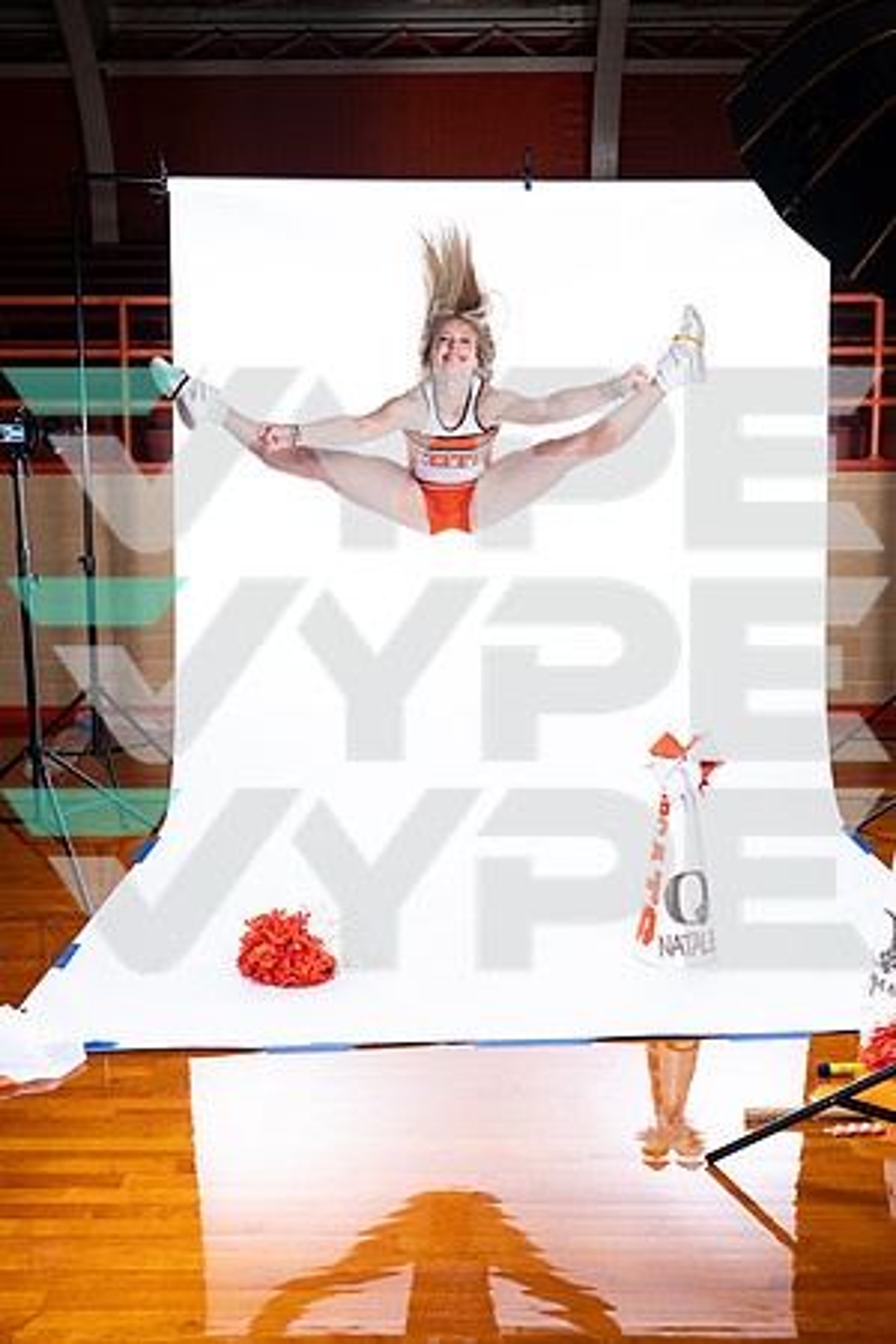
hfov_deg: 35.9
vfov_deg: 51.9
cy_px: 672
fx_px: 1381
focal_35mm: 37
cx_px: 448
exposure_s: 1/250
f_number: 5.6
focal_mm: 37
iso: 400
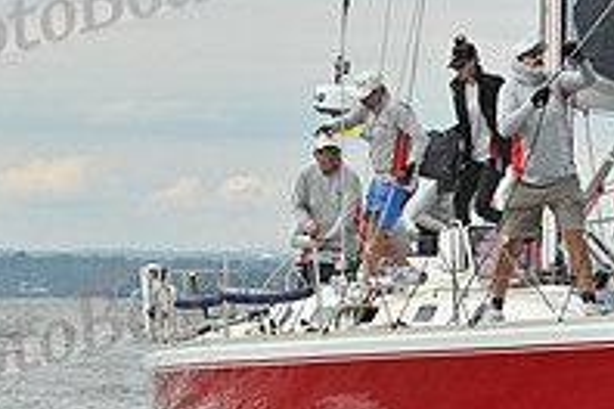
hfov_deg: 5.4
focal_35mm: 380
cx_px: 481
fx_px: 6481
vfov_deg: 3.6
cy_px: 122
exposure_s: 1/1600
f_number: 7.1
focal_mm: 130
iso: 320
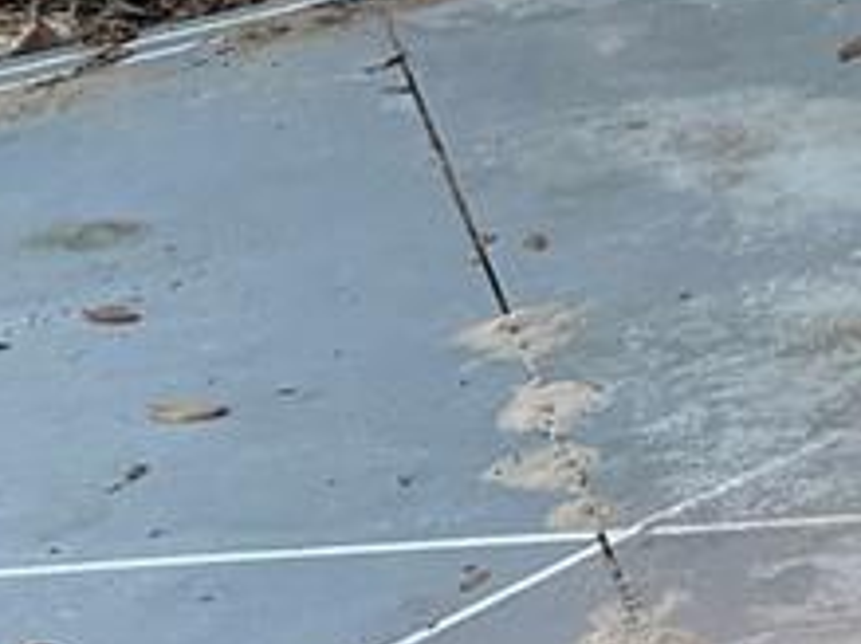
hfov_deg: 8.2
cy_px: -1598
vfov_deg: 6.7
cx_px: 2882
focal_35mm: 190
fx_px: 4723
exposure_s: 1/343
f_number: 1.6
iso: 50
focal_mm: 5.96
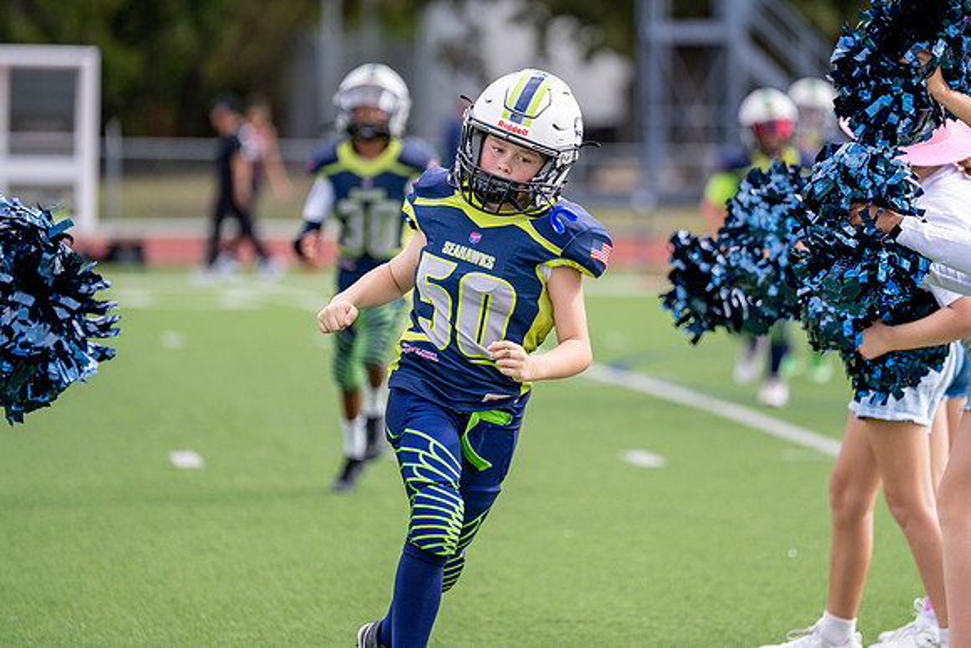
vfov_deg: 6.5
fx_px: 5735
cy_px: 257
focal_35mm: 213
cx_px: 547
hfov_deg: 9.7
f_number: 2.8
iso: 250
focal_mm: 175
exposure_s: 1/2500
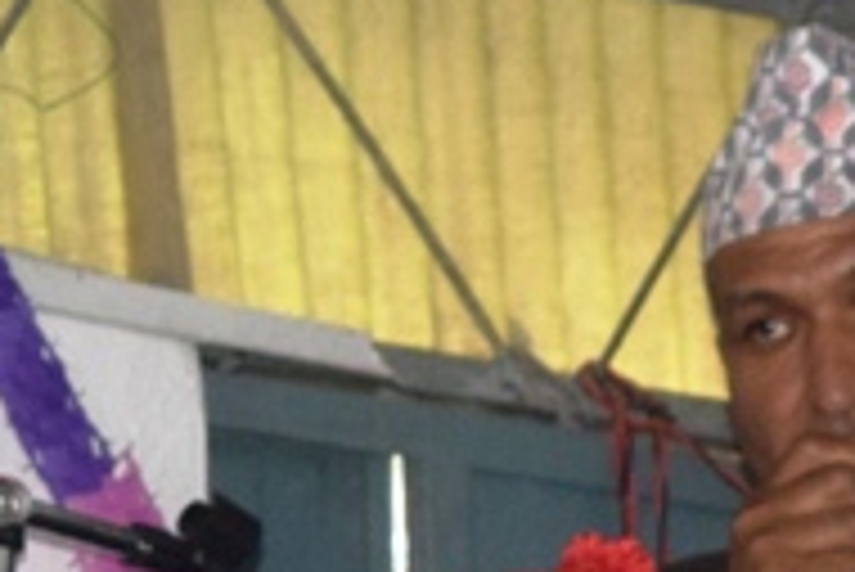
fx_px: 10006
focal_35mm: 421
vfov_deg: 3.3
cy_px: 642
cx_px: 760
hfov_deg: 4.9
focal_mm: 52
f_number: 5.6
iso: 2000
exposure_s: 1/60
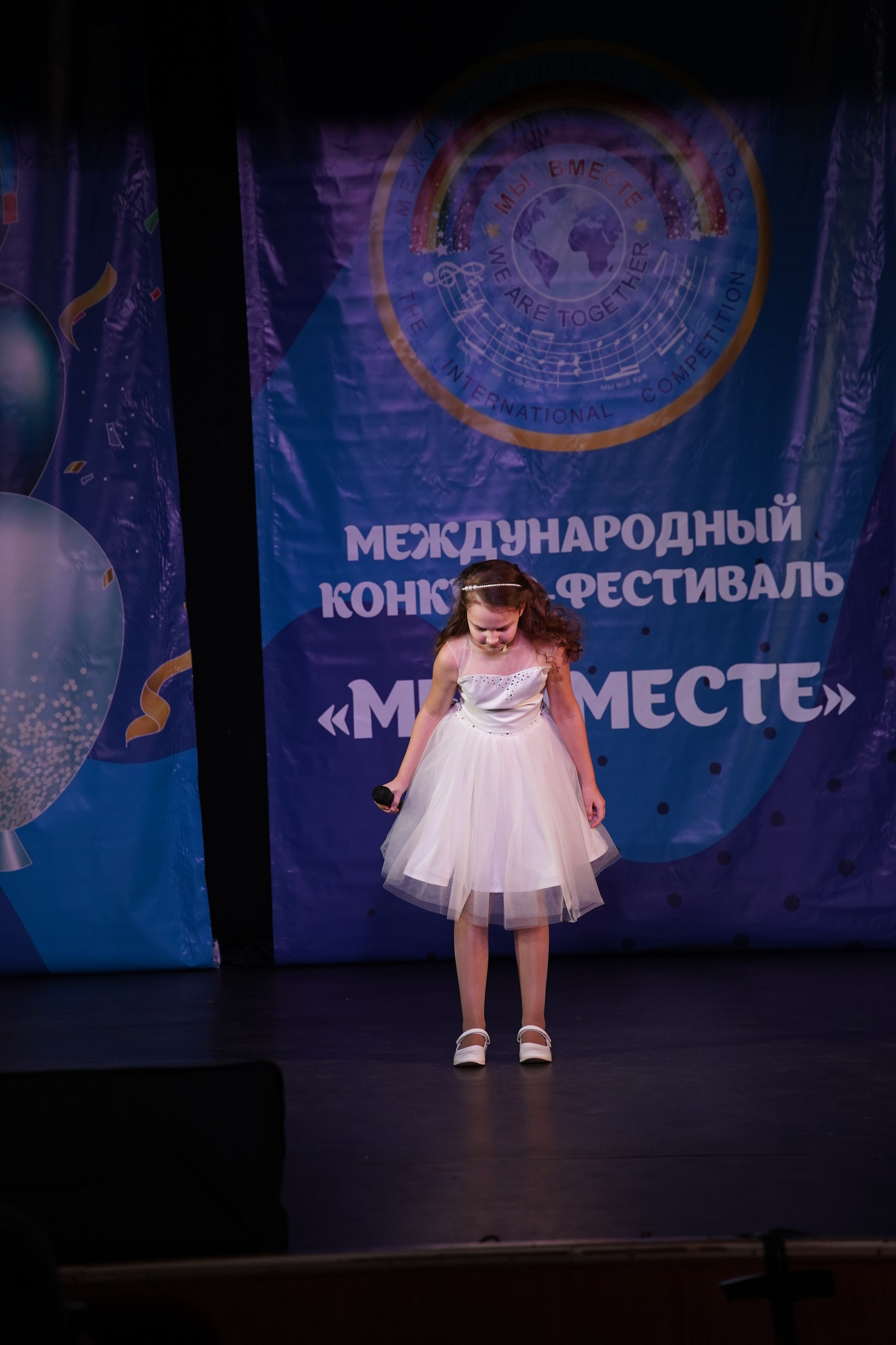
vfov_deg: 13.7
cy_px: 672
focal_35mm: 150
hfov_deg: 9.1
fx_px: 5600
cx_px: 448
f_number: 4
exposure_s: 1/400
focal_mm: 150
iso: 1600
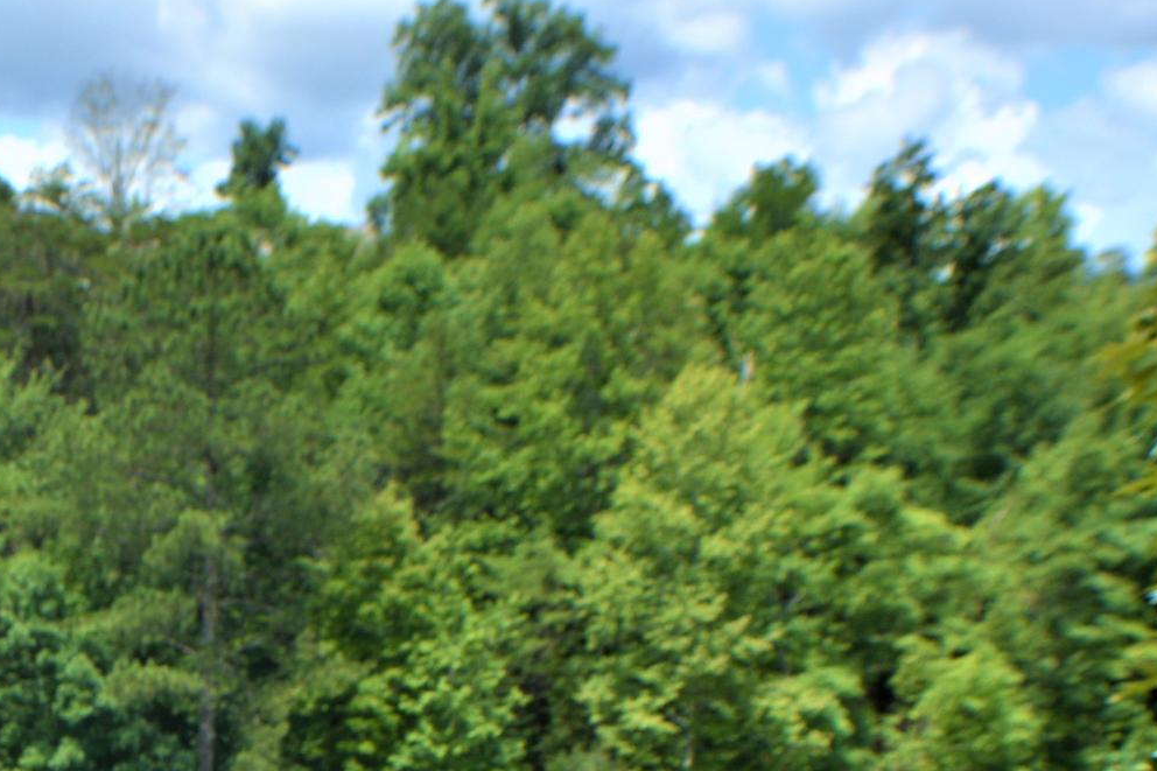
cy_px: 1116
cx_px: 73
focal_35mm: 118
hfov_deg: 17.1
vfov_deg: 11.2
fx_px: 3792
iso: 100
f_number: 9
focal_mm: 26
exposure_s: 1/320
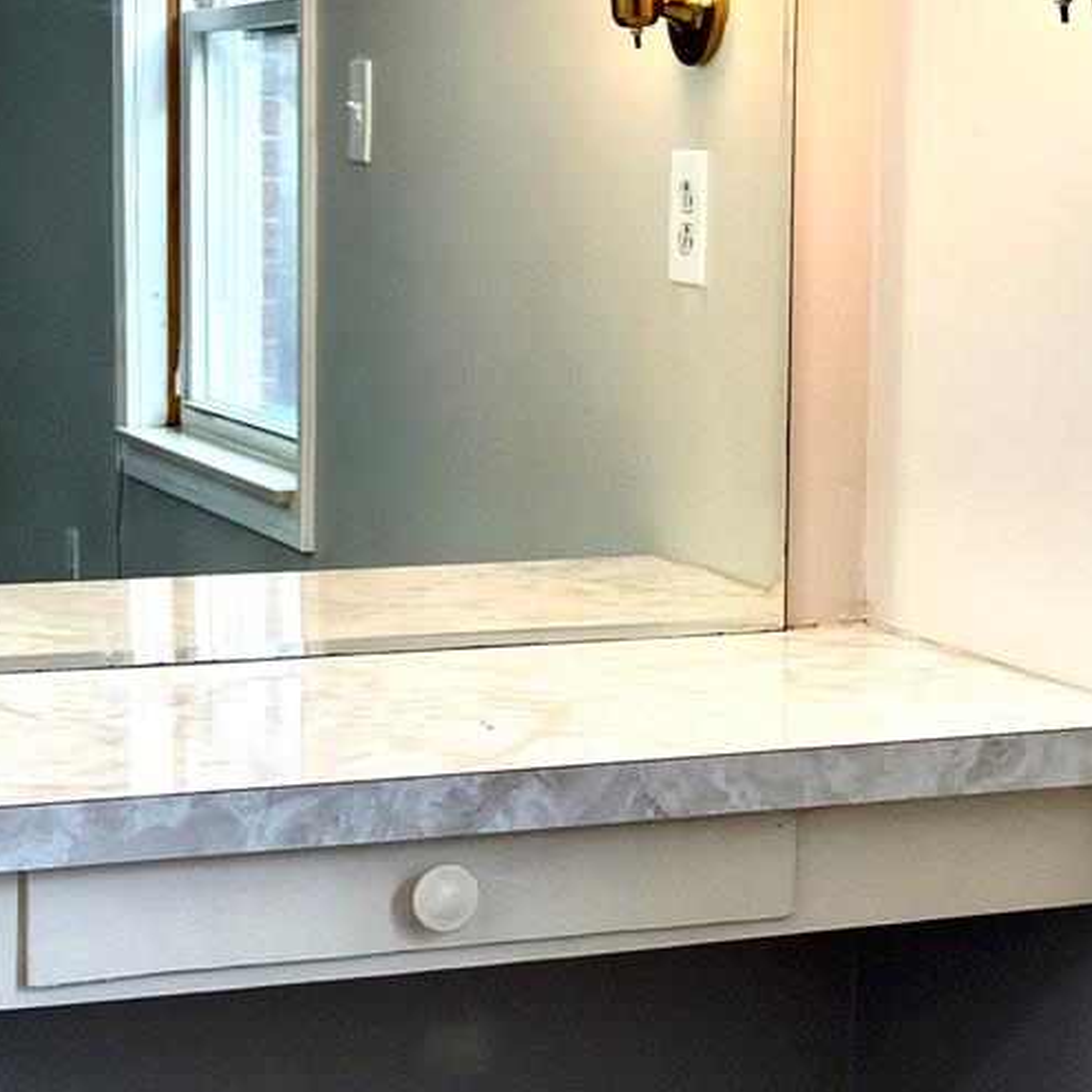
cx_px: 513
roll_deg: -0.1
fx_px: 3141
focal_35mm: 88
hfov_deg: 19.7
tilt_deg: -5.6
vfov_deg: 19.7
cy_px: 455
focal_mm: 6.76
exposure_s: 1/201
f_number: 1.78
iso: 125
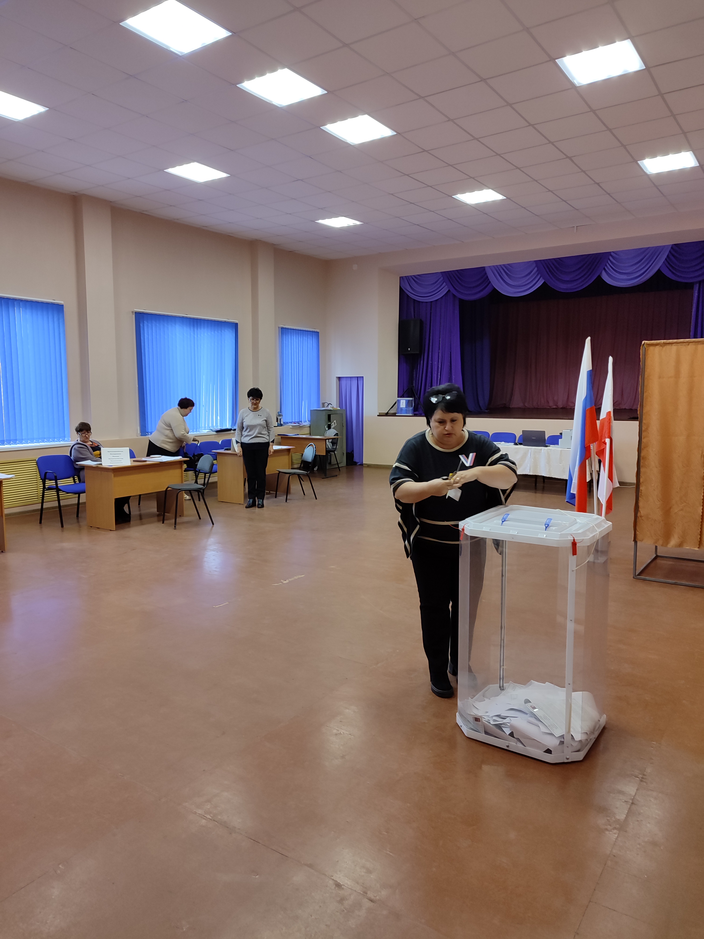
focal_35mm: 25
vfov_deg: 69.4
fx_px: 678
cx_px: 352
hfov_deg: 54.9
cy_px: 470
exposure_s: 1/50
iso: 161
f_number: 1.89
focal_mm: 5.95
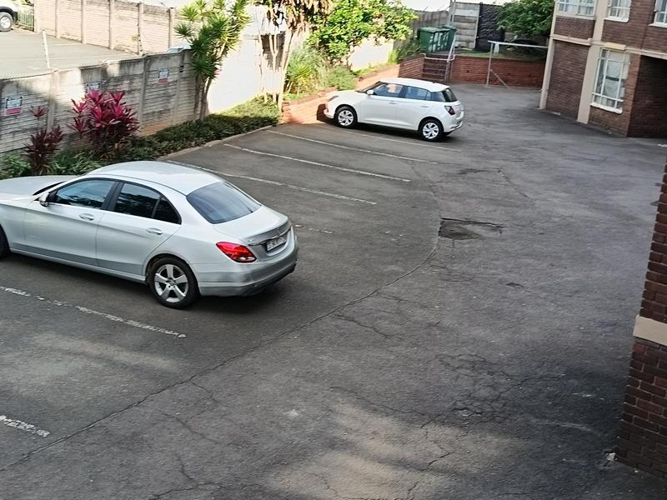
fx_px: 925
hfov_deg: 39.7
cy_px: 250
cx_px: 334
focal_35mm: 48
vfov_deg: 30.3
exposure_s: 1/100
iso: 111
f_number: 1.75
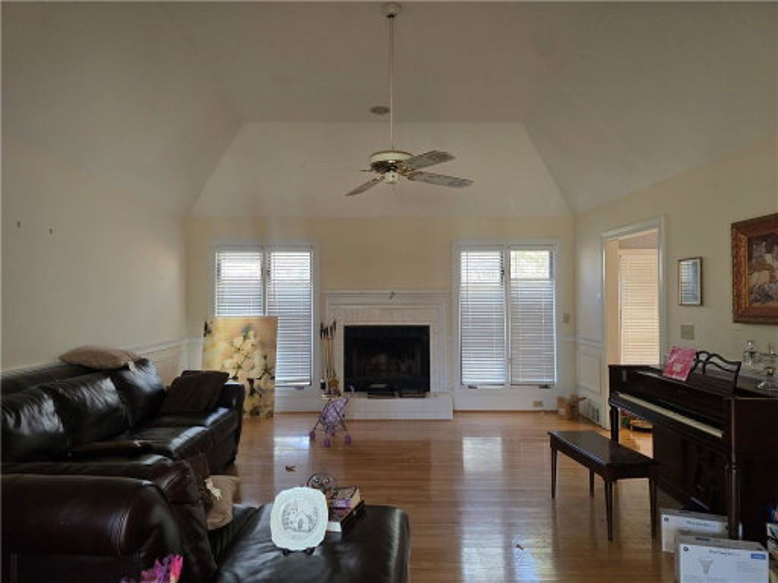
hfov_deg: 73.9
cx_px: 389
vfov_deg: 58.9
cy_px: 292
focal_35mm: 23
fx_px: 517
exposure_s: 1/120
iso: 500
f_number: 1.7
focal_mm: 6.3
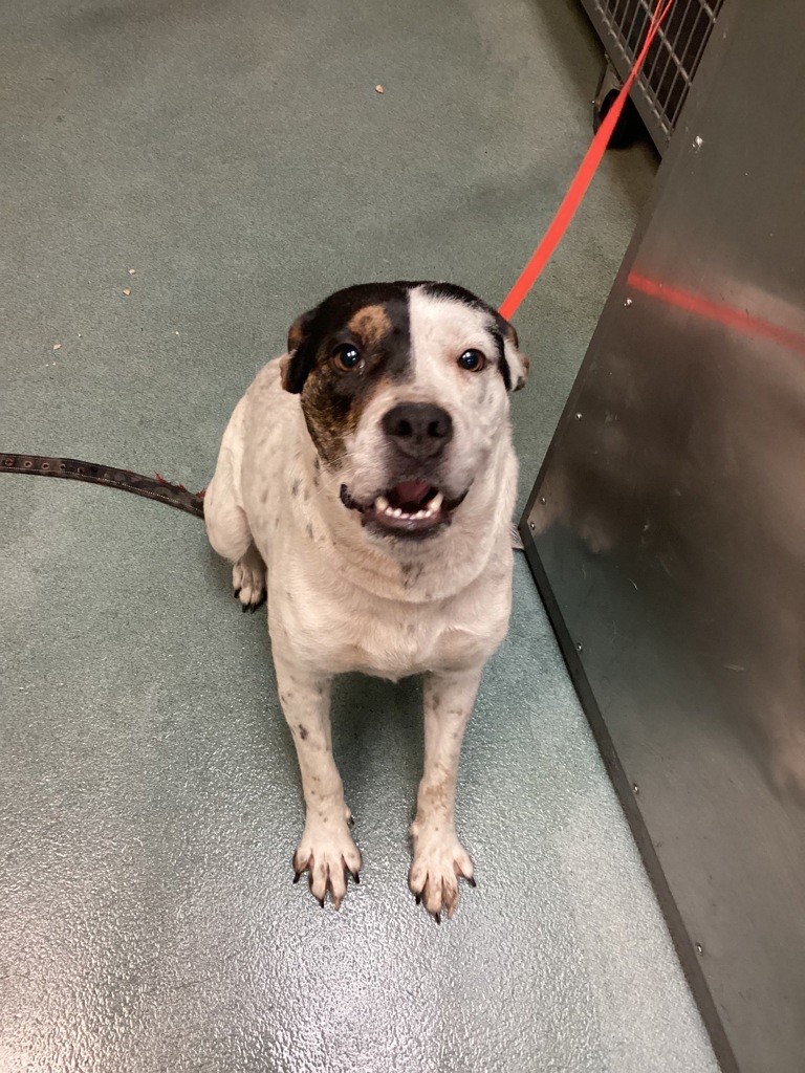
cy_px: 536
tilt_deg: -60.0
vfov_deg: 58.4
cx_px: 402
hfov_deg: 45.4
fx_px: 961
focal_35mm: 31
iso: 250
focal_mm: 3.3
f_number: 2.4
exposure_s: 1/60
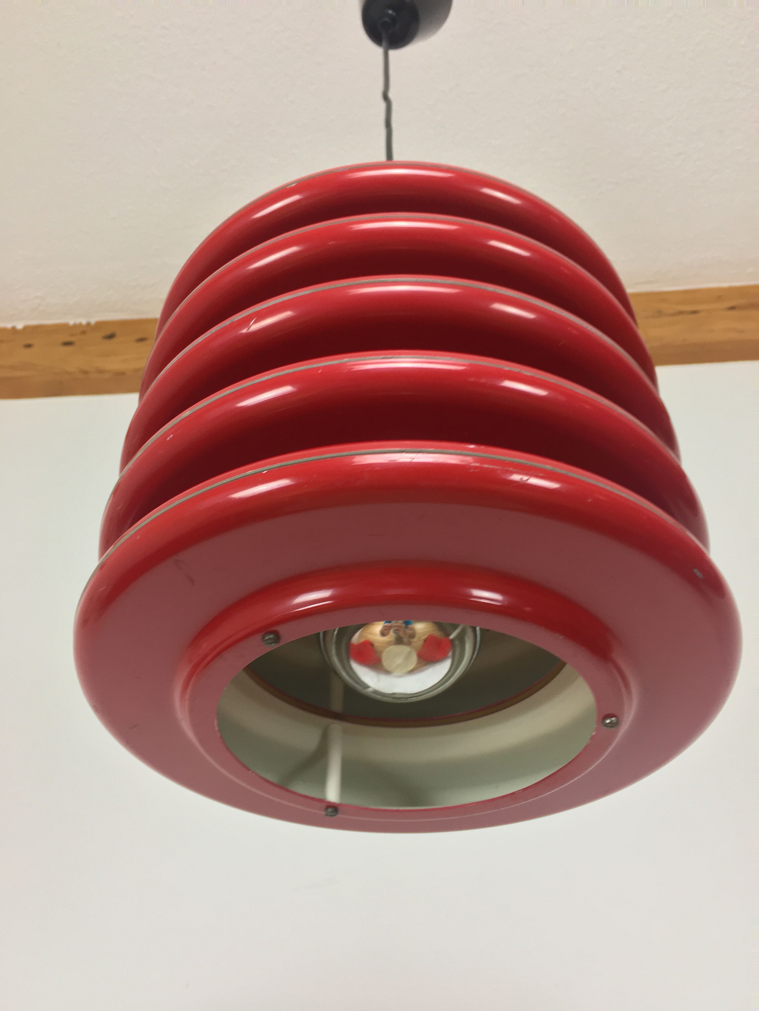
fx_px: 848
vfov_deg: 61.7
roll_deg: +1.2
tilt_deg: +43.2
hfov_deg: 48.2
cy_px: 506
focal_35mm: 29
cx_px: 380
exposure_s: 1/33
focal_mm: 4.15
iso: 50
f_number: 2.2
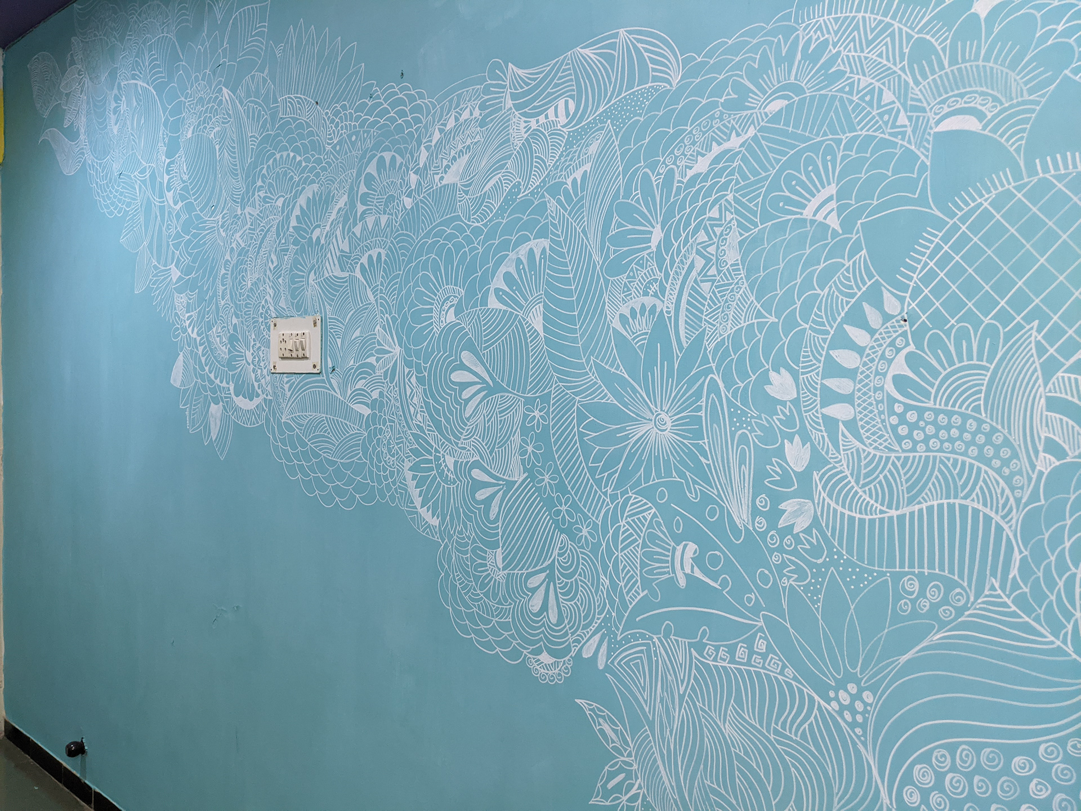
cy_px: 406
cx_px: 540
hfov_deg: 65.3
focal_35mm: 27
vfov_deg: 51.4
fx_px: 843
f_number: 1.8
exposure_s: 1/25
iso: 370
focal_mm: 4.44
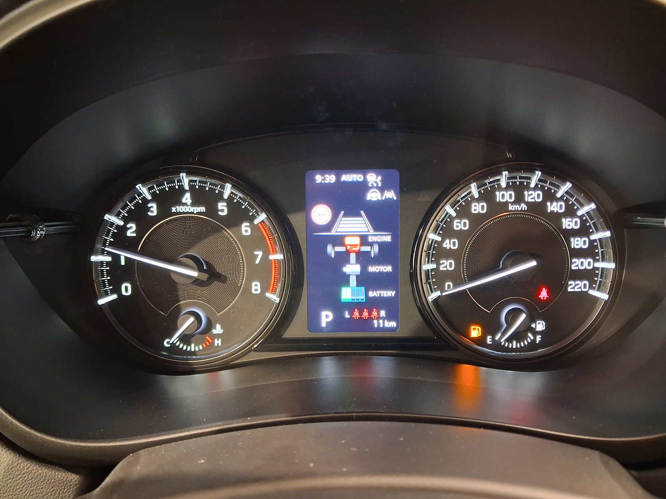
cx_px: 333
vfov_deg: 51.4
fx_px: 519
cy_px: 250
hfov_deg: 65.3
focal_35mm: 27
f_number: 1.8
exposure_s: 1/25
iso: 800
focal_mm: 4
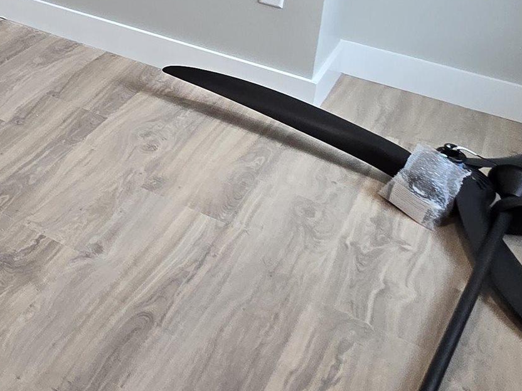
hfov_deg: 25.2
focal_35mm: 48
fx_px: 724
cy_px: -159
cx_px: -329
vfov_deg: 24.9
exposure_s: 1/60
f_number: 2.2
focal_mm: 2.2
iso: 125
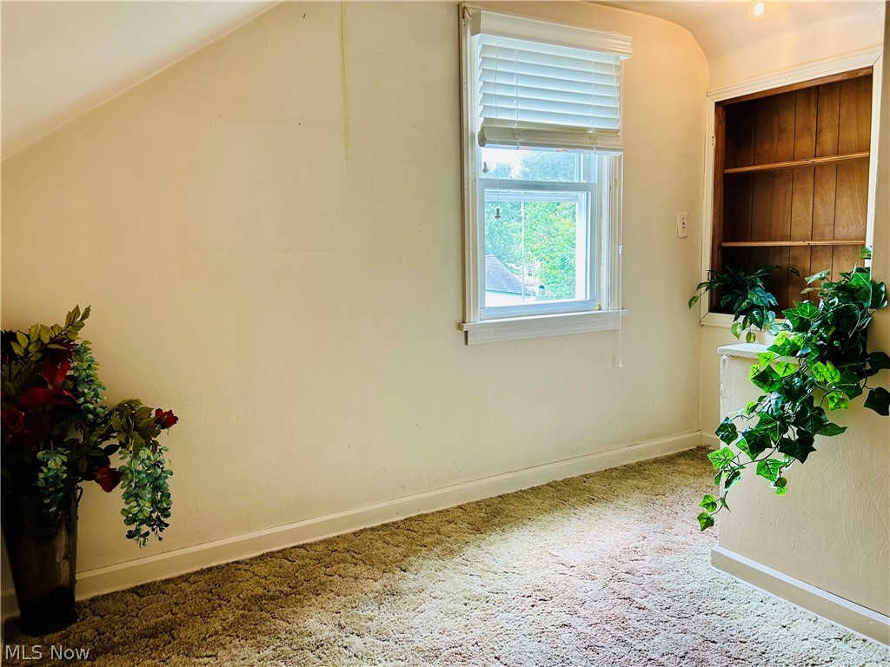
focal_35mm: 26
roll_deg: +2.0
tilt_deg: -5.9
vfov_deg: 53.1
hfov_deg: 67.3
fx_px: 668
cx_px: 445
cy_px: 334
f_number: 1.5
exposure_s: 1/120
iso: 80
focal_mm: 5.7
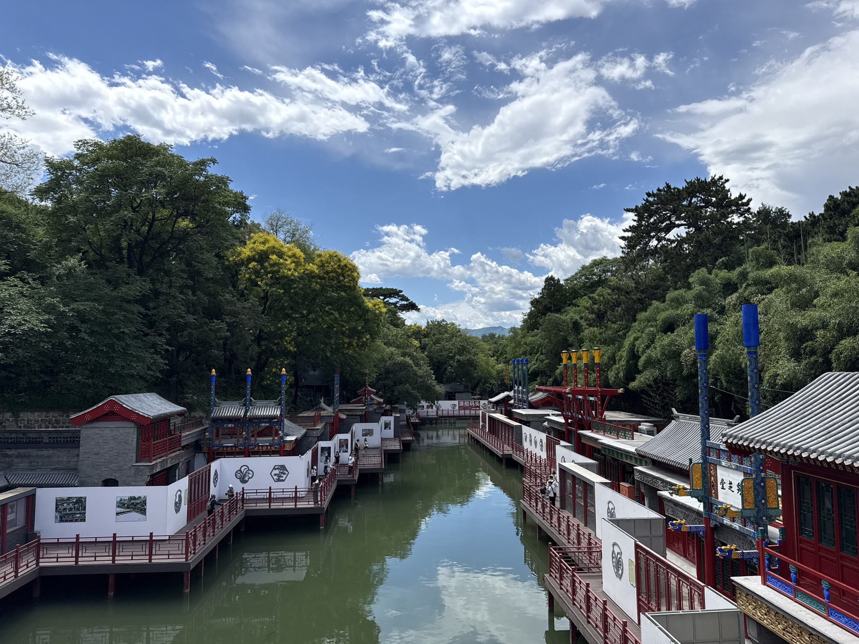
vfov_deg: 56.8
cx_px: 430
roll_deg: +0.6
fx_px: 596
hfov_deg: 71.6
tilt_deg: +5.7
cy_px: 322
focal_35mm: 24
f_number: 1.78
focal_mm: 6.76
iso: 80
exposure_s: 1/6711
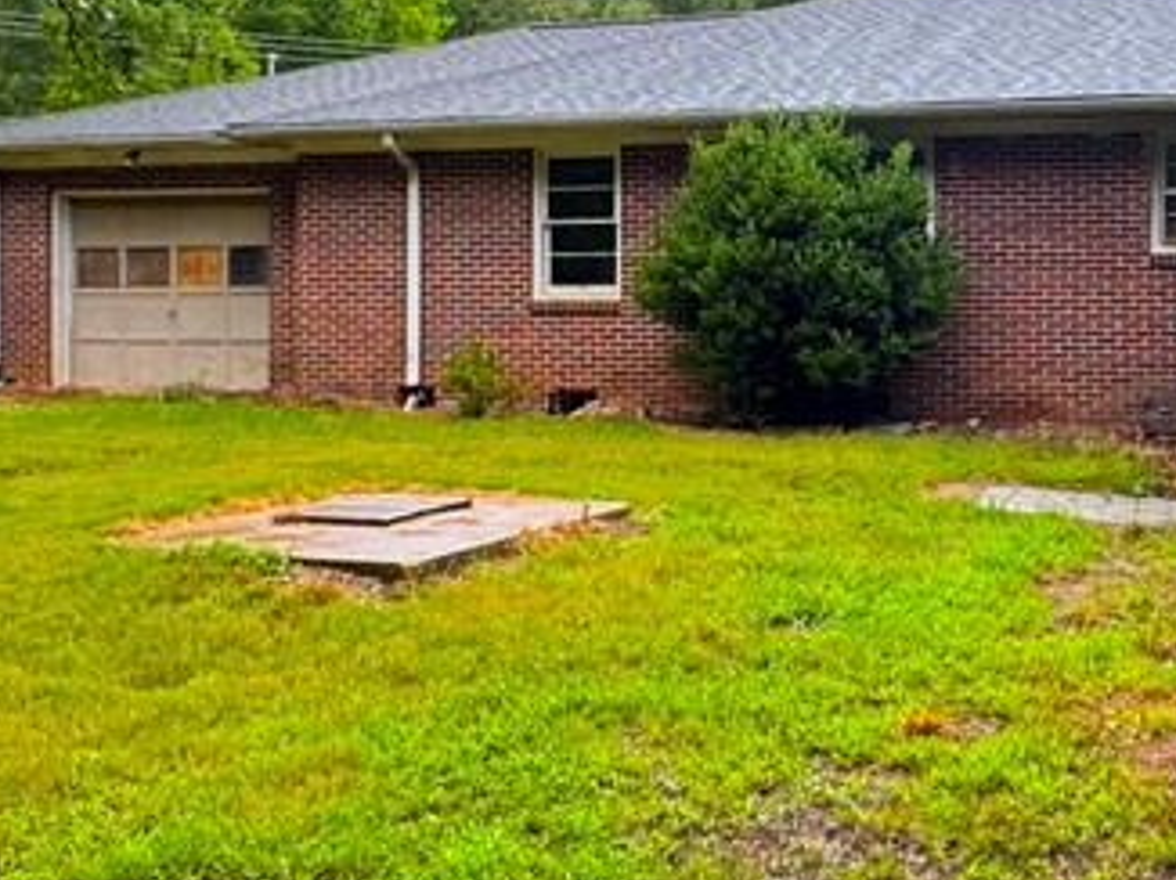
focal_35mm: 44
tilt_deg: -0.5
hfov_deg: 41.7
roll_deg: -0.9
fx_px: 1494
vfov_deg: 32.6
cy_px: 296
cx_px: 880
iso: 125
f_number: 2.2
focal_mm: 2.22
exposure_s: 1/99
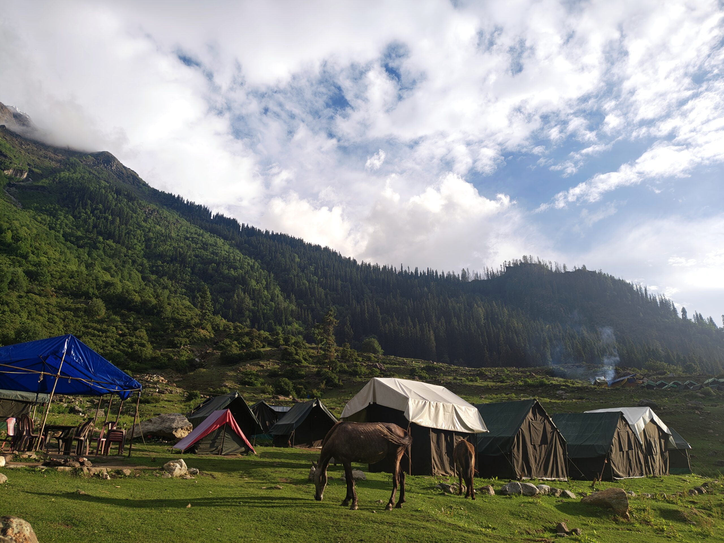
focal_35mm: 24
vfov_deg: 56.8
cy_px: 272
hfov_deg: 71.6
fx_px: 502
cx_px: 362
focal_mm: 5.56
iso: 100
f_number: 1.8
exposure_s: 1/370
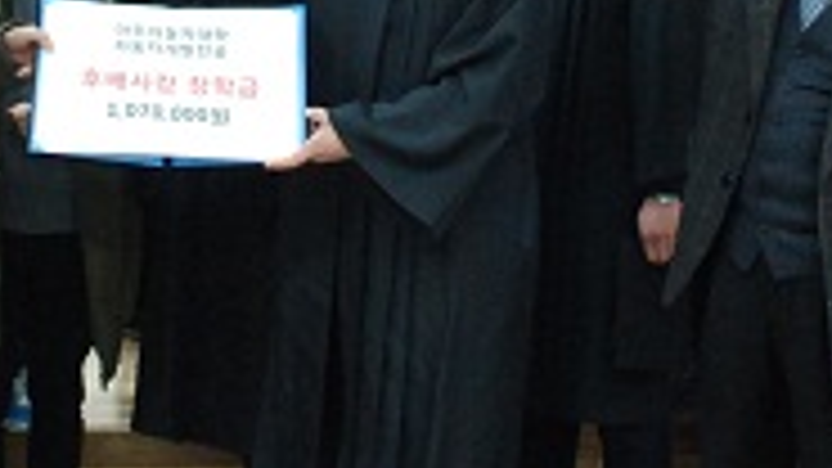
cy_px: -126
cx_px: 306
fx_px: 2029
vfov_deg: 12.8
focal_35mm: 92
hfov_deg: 23.1
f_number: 3.5
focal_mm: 18
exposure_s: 1/15
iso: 1000
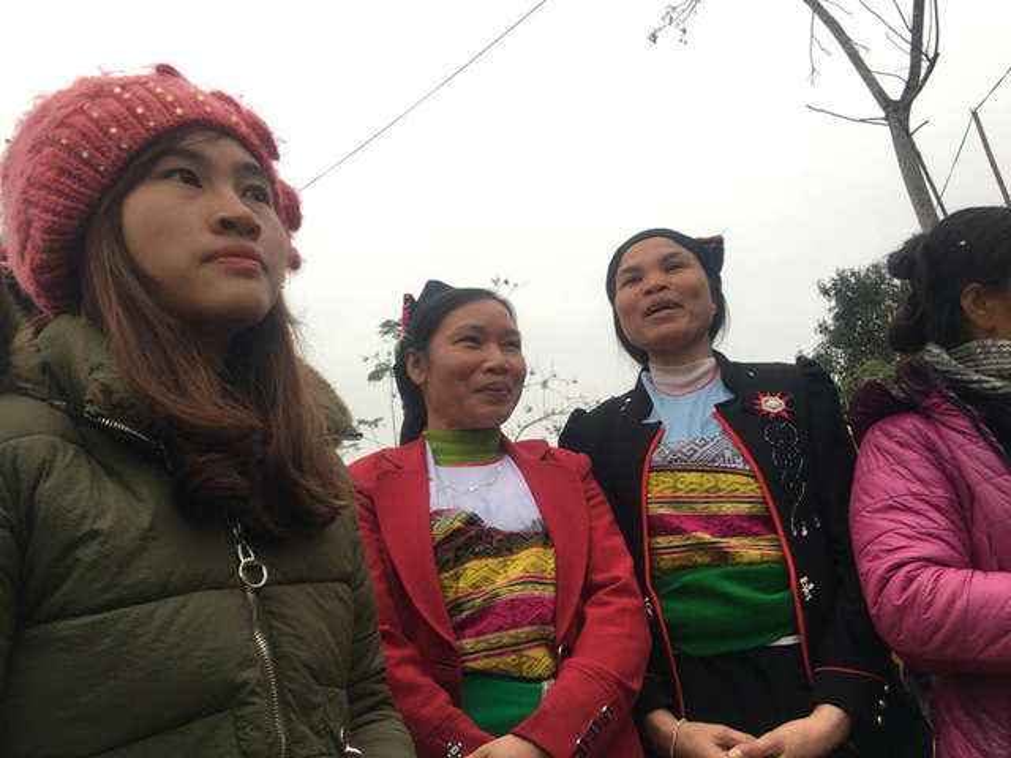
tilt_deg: +17.5
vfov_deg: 48.2
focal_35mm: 29
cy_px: 379
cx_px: 506
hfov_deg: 61.7
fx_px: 847
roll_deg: +2.9
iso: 32
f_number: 2.2
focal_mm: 4.15
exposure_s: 1/100
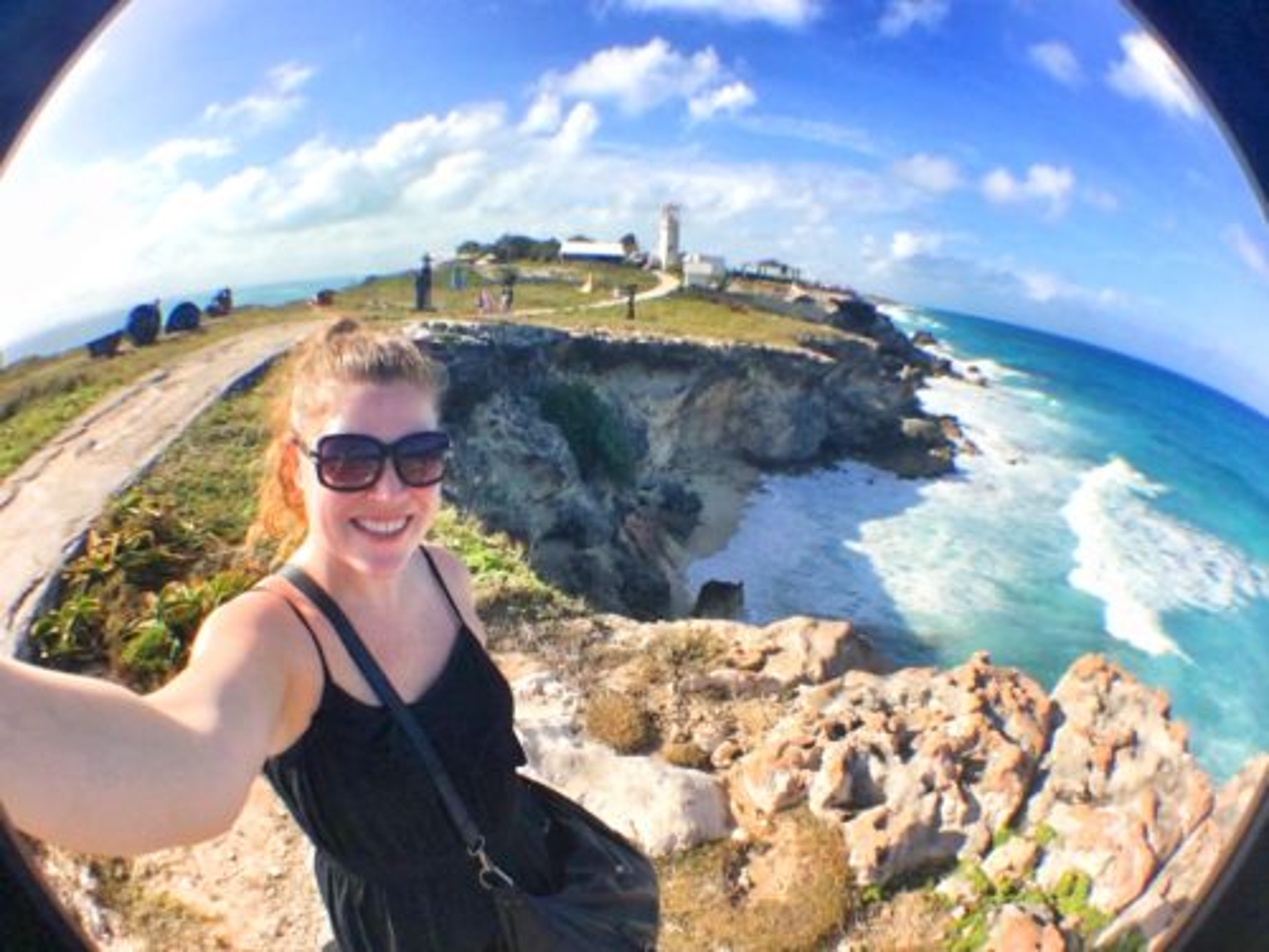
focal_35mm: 31
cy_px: 476
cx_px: 634
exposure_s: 1/1992
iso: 32
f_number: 2.2
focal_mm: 2.65
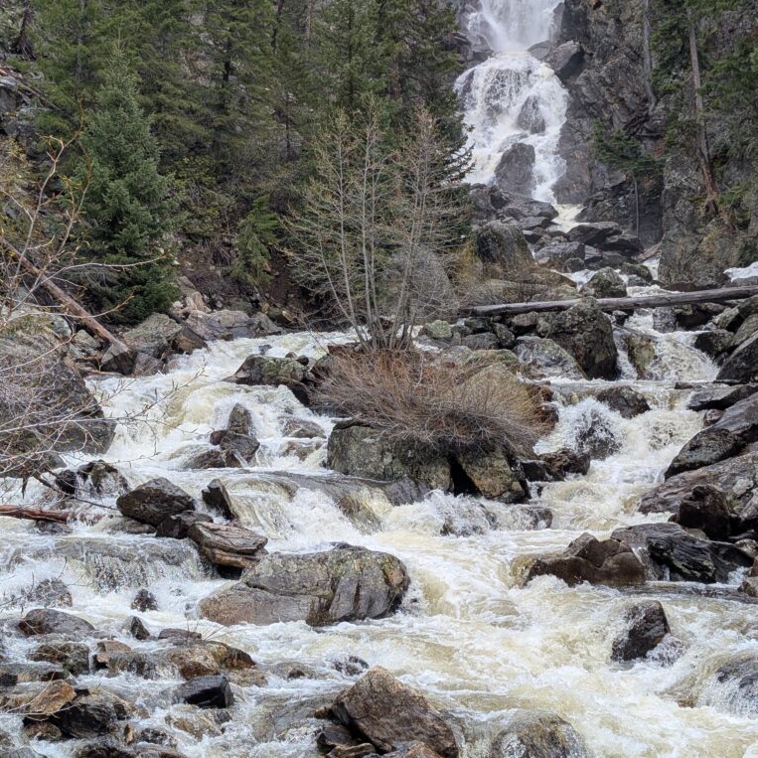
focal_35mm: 58
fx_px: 1437
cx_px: 380
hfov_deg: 29.6
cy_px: 265
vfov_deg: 29.4
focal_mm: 6.9
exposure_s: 1/460
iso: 22
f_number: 1.68
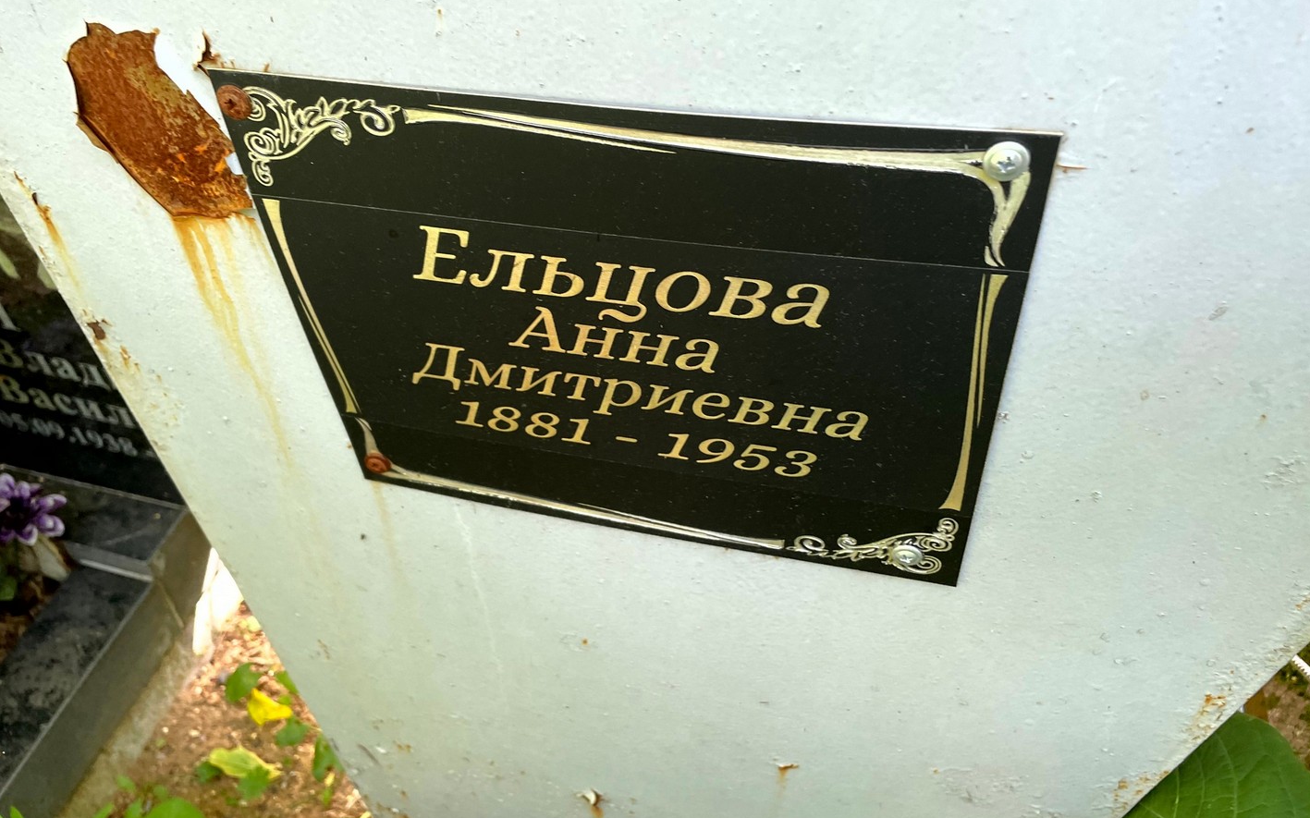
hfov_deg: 66.5
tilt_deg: -43.1
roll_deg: -3.2
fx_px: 999
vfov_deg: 44.4
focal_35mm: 28
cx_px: 649
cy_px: 346
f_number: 1.6
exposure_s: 1/121
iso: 100
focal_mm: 4.2
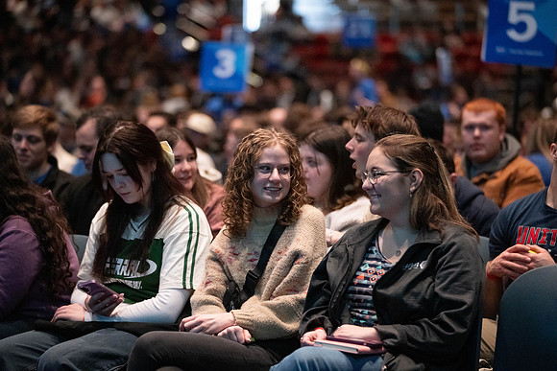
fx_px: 1934
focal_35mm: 125
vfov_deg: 11.0
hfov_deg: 16.4
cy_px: 186
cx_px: 278
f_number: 2.8
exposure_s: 1/100
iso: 5000
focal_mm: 125
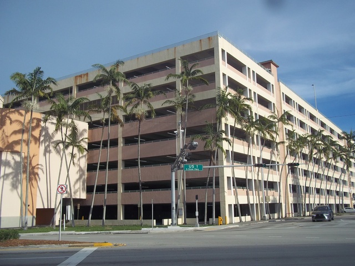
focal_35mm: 36
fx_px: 369
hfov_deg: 51.4
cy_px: 133
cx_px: 178
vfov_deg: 39.7
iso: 80
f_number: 8
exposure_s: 1/250
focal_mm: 6.5
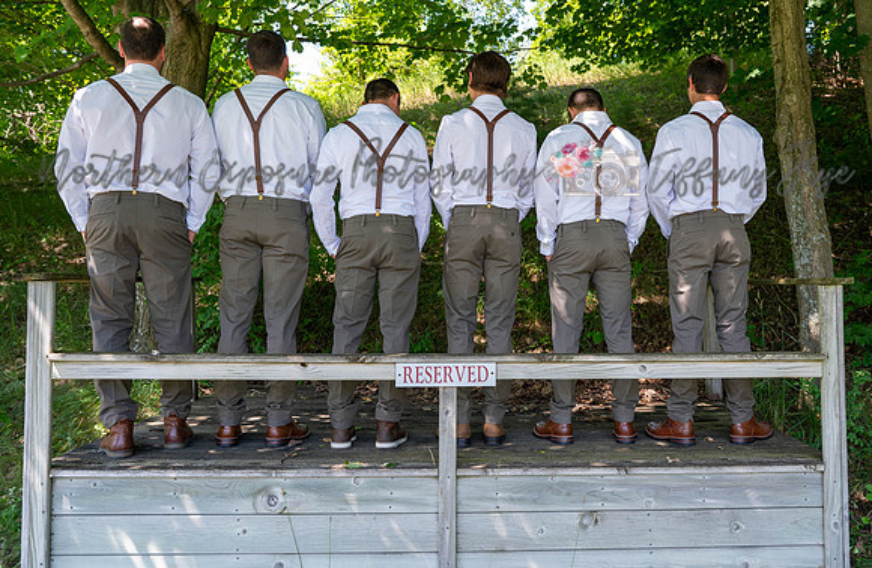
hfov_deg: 56.7
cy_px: 236
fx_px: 804
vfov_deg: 38.8
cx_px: 500
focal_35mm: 33
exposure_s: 1/250
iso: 250
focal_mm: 29
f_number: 4
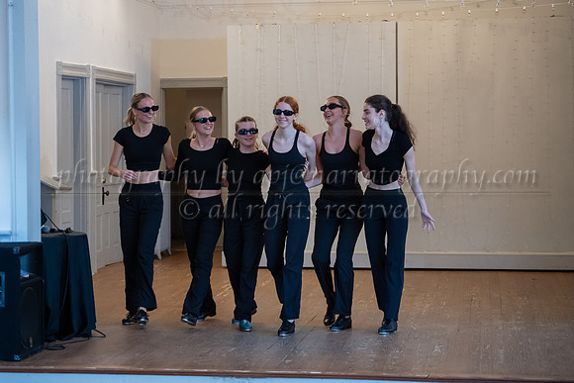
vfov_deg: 15.5
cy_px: 186
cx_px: 239
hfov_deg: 23.1
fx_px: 1403
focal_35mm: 88
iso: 1600
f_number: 2.8
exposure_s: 1/200
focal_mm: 75
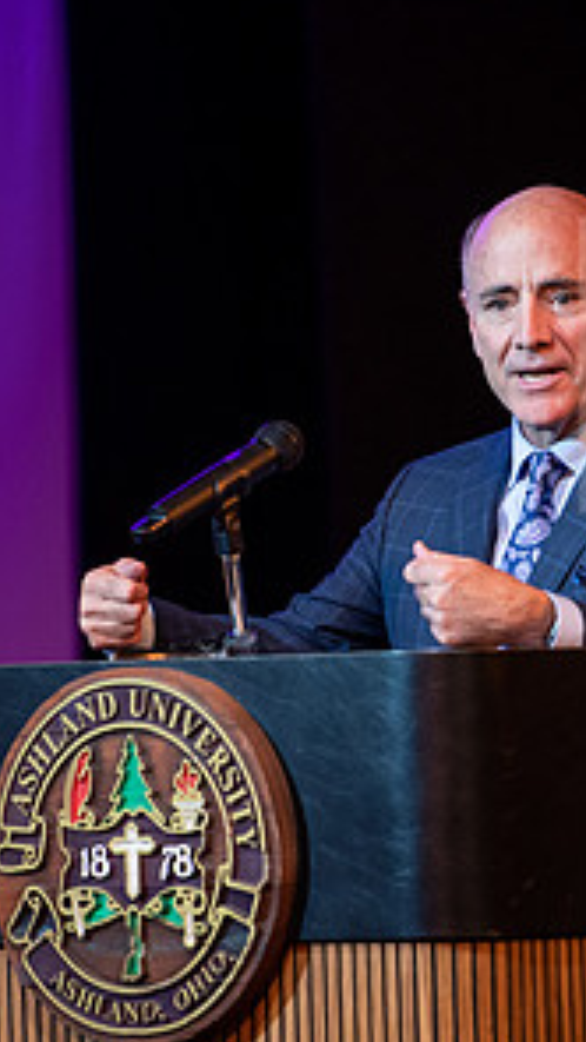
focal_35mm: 412
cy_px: 645
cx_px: 473
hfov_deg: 2.9
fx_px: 11378
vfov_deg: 5.2
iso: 1250
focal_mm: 200
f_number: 2.8
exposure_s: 1/200
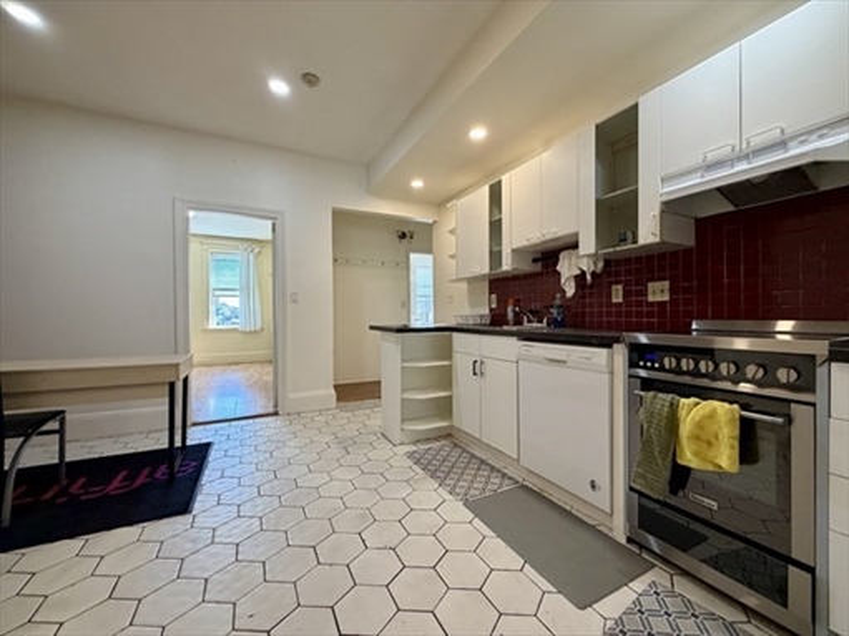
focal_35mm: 14
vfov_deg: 85.7
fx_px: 343
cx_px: 424
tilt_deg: -0.1
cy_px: 318
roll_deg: -0.1
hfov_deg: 102.1
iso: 320
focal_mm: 2.22
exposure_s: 1/120
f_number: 2.2
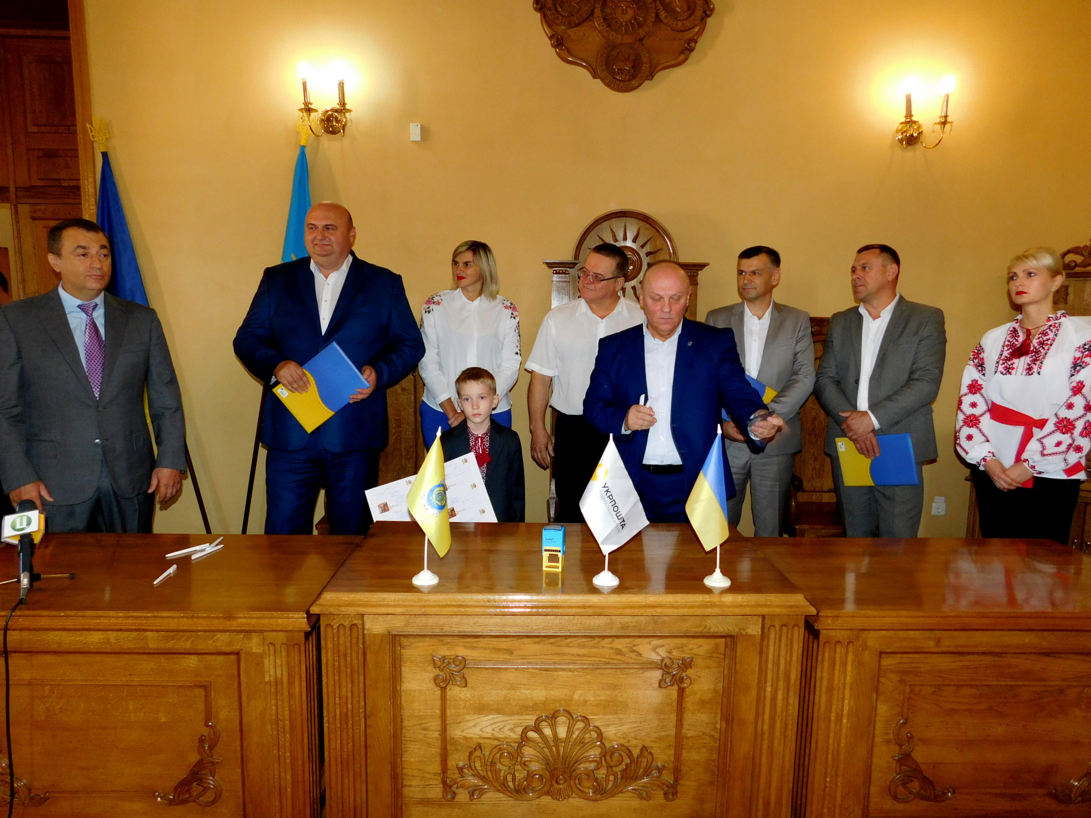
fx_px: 725
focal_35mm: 23
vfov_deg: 58.9
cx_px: 546
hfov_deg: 73.9
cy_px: 409
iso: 200
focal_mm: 4
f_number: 3
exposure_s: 1/30
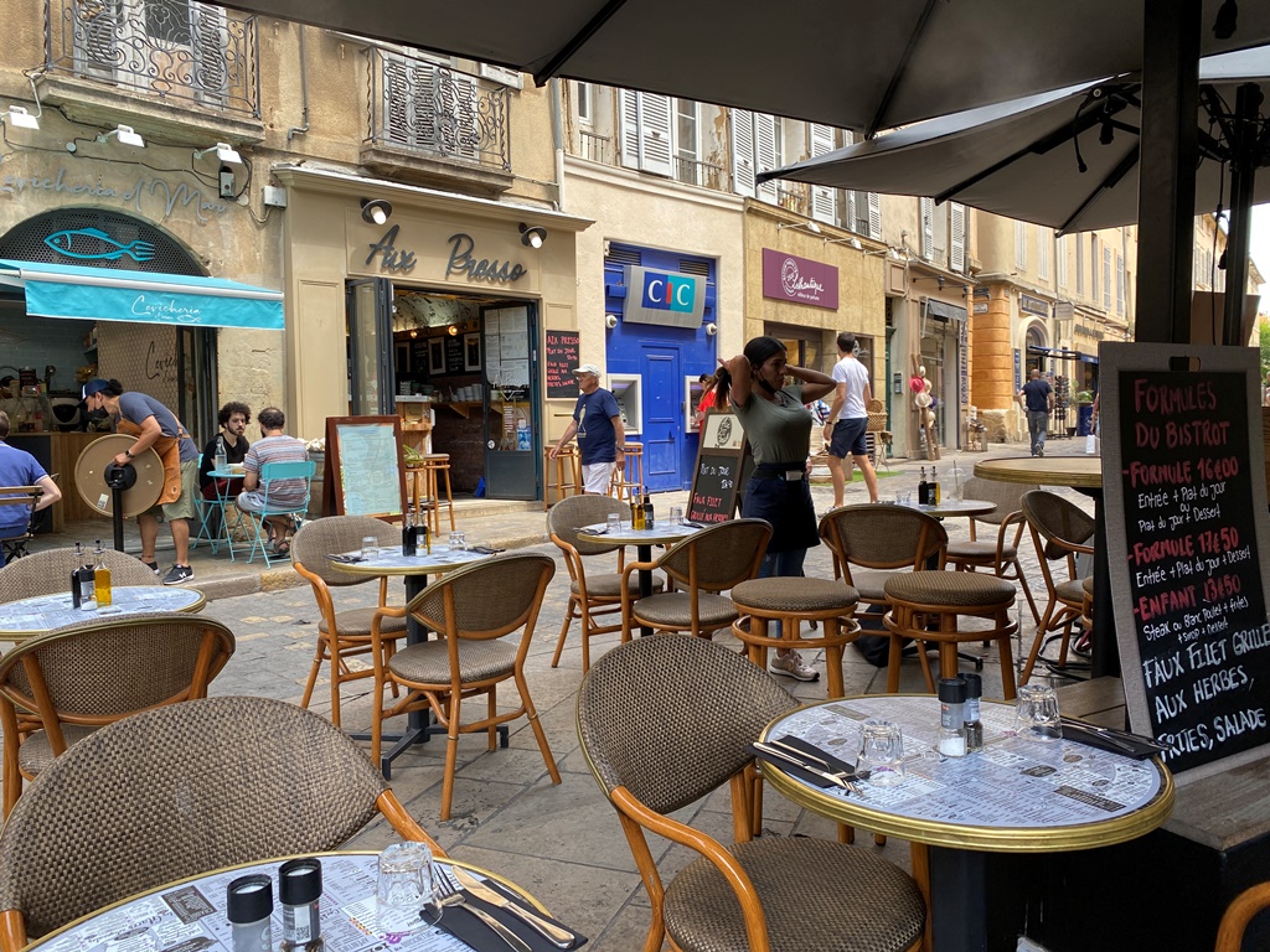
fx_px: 954
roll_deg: +0.5
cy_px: 476
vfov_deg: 53.1
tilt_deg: -2.1
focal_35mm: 26
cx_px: 635
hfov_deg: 67.3
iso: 32
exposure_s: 1/200
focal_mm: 4.25
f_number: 1.8
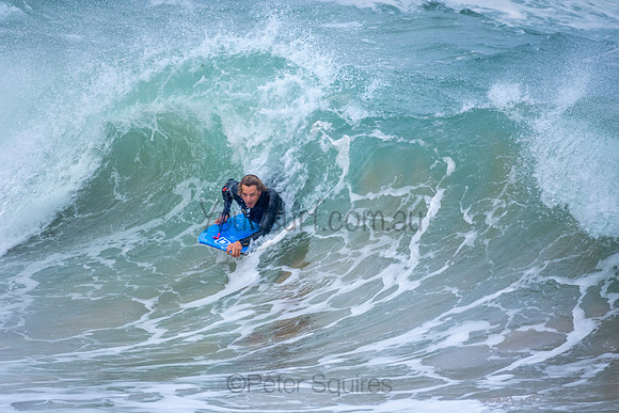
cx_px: 310
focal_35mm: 750
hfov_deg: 2.7
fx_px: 12898
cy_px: 206
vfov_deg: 1.8
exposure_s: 1/640
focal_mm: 500
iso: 400
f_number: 5.6
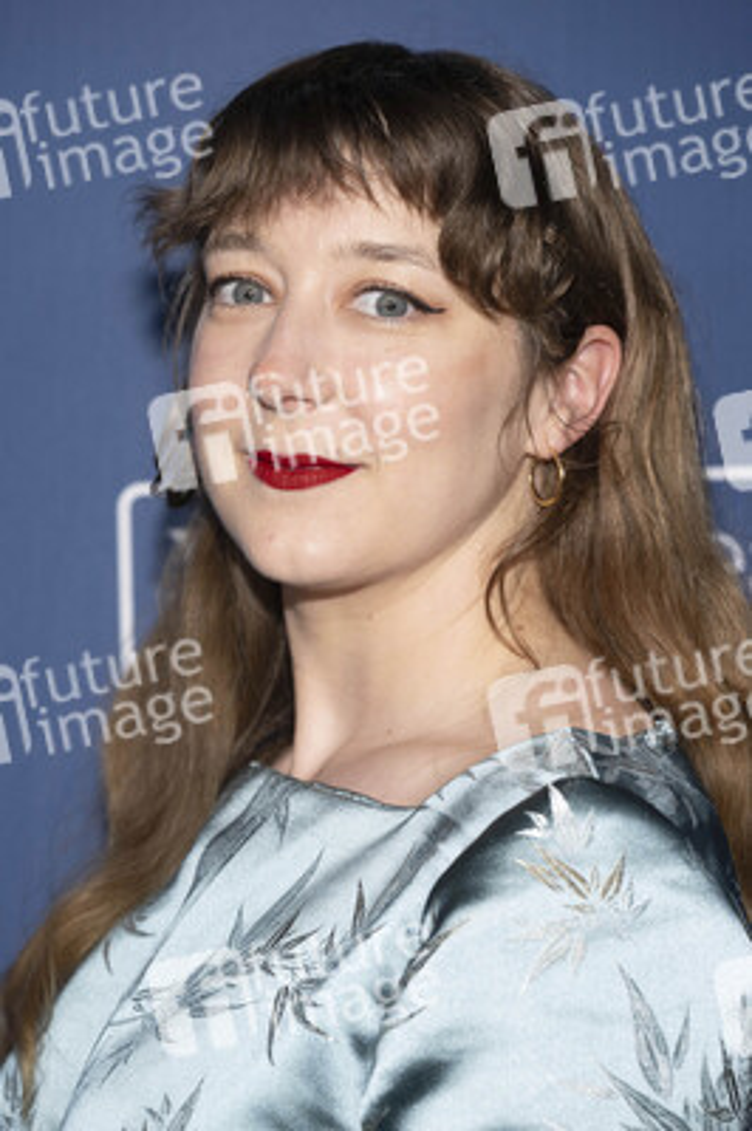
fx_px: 3295
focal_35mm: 105
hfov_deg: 13.0
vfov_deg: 19.5
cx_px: 376
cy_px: 566
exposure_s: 1/200
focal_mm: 105
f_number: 5.6
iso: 800
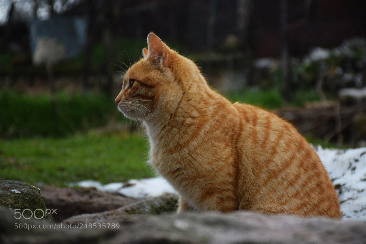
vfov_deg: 12.2
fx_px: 1144
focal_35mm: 112
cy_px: 122
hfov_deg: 18.2
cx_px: 183
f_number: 5
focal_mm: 75
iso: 560
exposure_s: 1/1000
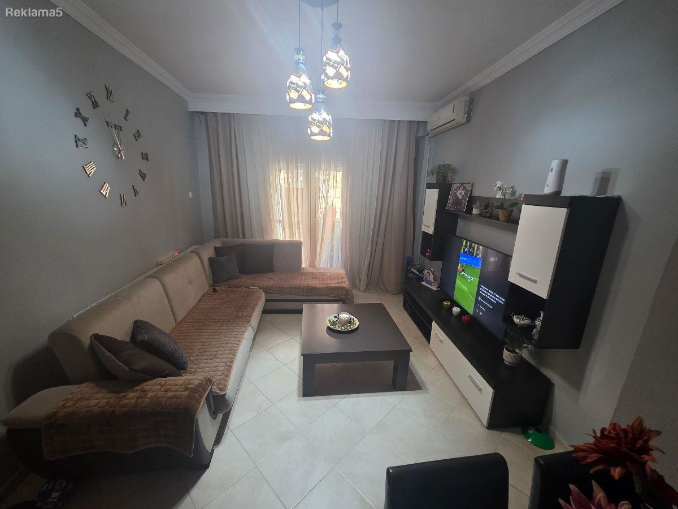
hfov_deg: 106.2
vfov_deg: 89.9
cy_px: 254
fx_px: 255
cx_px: 339
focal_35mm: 13
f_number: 1.9
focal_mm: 2.2
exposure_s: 1/50
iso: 500
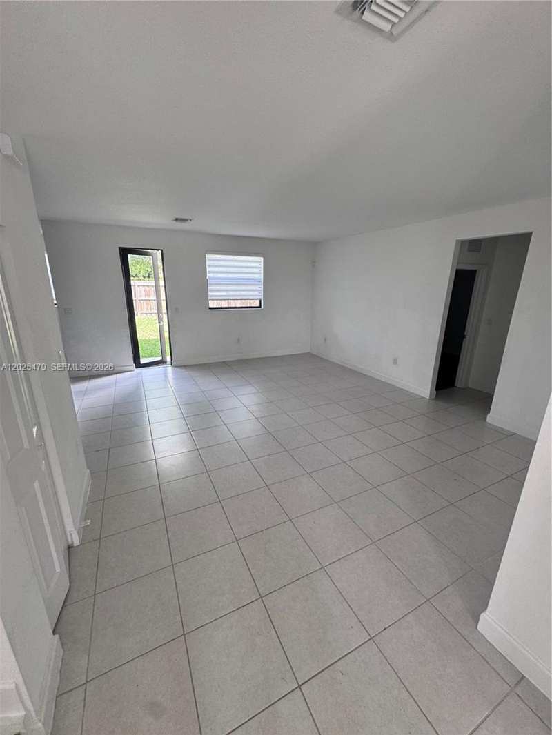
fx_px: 298
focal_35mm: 14
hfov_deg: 85.7
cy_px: 368
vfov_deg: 102.1
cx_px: 276
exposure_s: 1/99
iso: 125
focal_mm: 2.22
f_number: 2.2
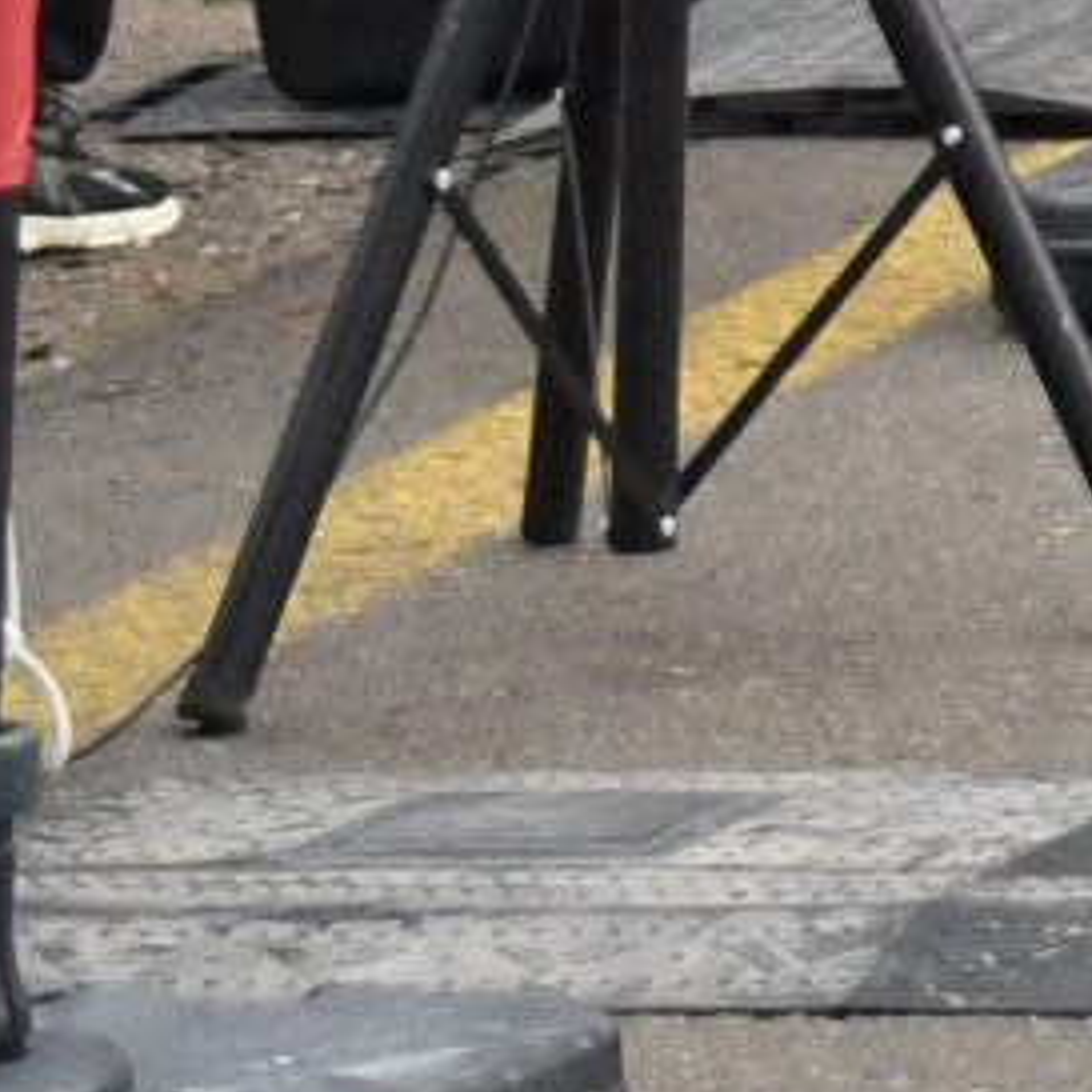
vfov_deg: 5.4
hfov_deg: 5.0
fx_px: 11100
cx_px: 4492
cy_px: -1970
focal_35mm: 311
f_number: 4
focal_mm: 26
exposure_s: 1/1000
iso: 1000
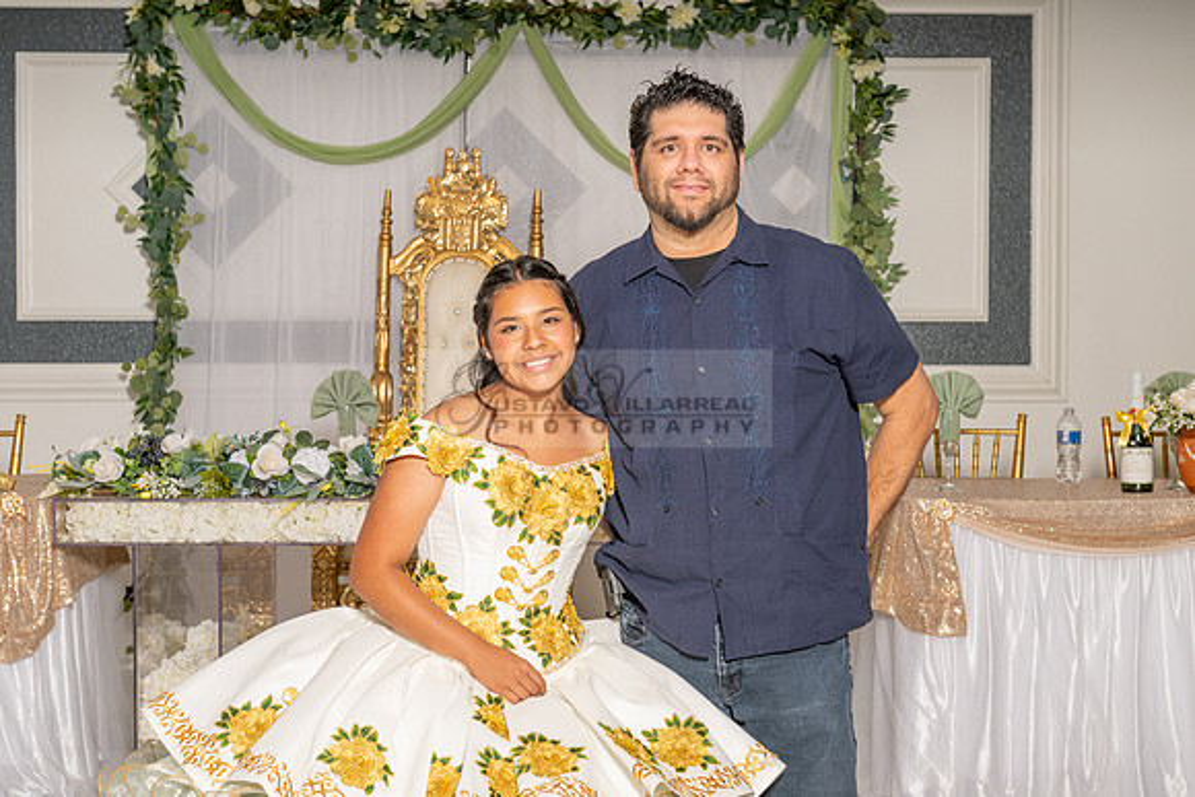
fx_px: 2324
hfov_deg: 28.8
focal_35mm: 70
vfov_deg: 19.5
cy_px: 398
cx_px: 598
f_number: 6.3
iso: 200
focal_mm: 70
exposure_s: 1/200
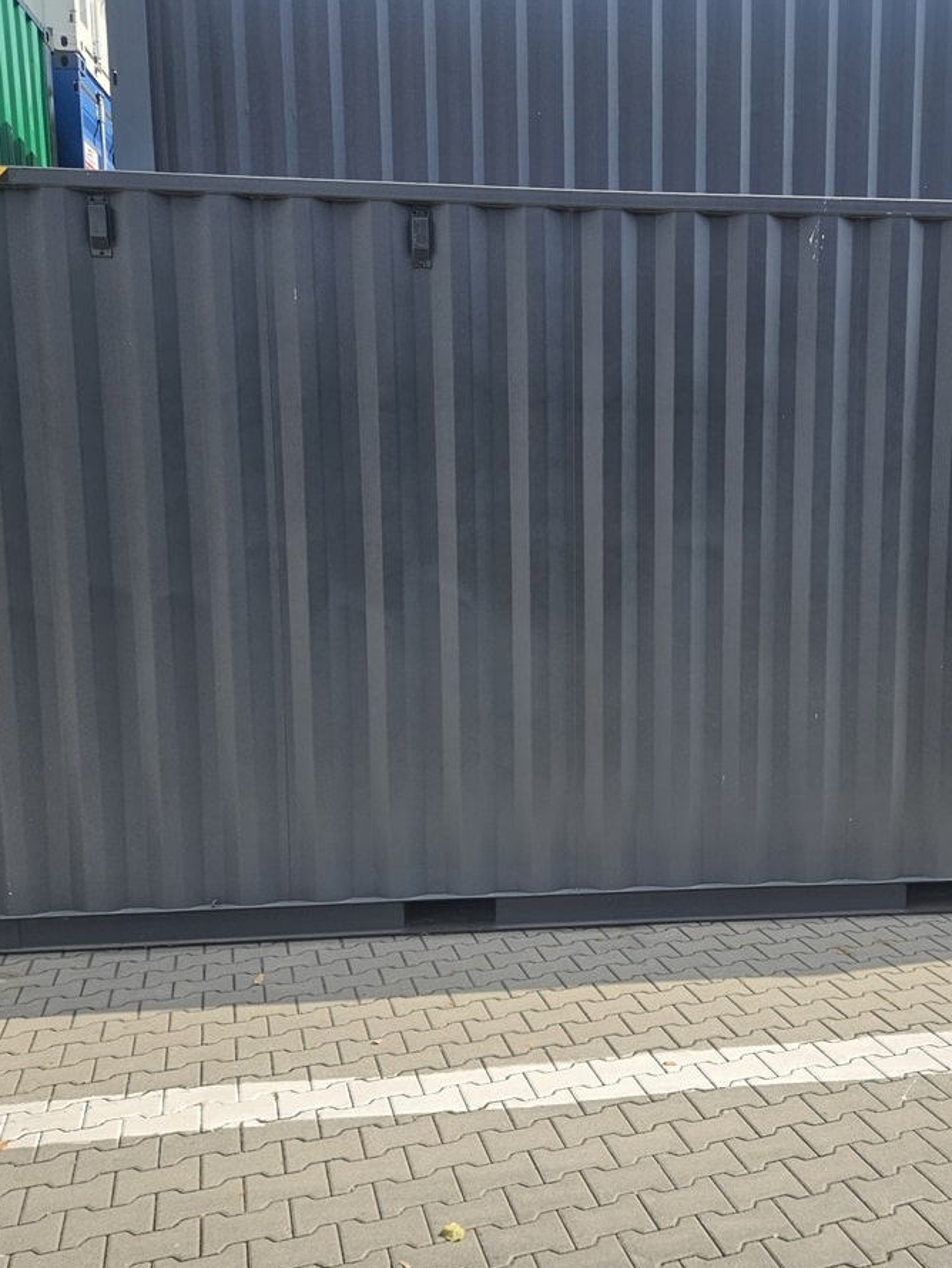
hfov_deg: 44.8
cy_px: 638
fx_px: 1136
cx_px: 633
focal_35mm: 31
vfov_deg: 58.3
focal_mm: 5.4
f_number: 1.8
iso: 40
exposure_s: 1/1347
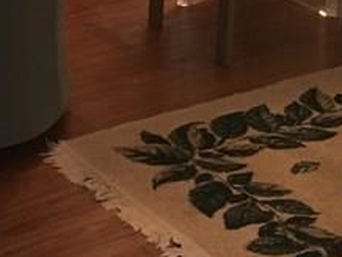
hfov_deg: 14.4
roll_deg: -0.1
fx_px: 1345
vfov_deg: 10.2
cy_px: -232
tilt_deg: -10.6
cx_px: 83
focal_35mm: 136
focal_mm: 4.15
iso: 200
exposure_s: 1/30
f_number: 2.2
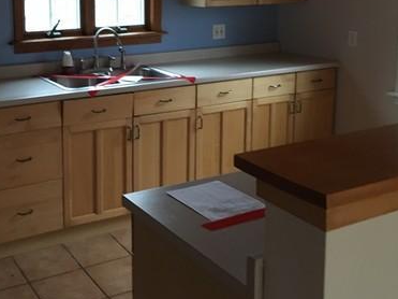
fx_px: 575
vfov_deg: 28.4
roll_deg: +0.0
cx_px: 108
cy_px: 53
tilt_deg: -8.0
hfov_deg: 37.4
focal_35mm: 50
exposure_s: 1/17
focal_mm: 4.15
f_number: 2.2
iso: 200
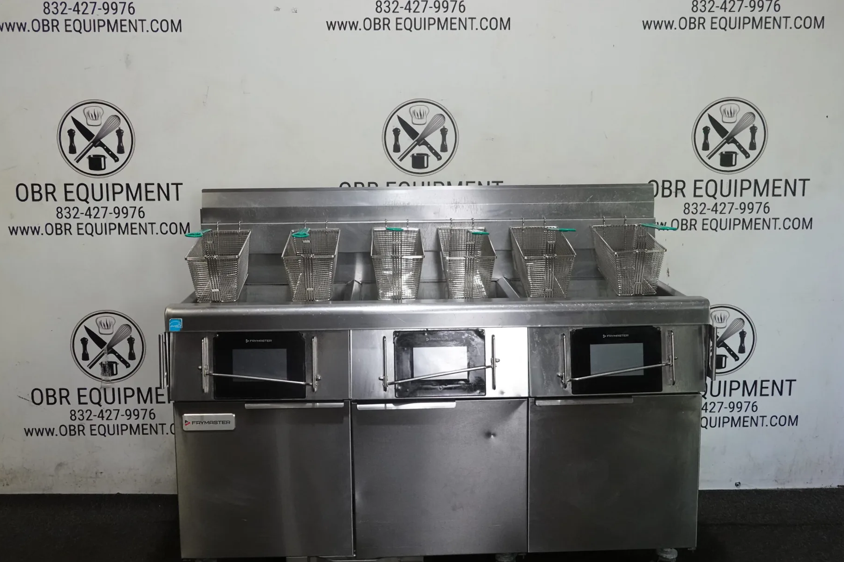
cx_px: 415
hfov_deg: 44.5
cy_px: 309
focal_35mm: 44
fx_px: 1031
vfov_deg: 30.5
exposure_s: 1/250
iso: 2500
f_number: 4
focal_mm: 14.69
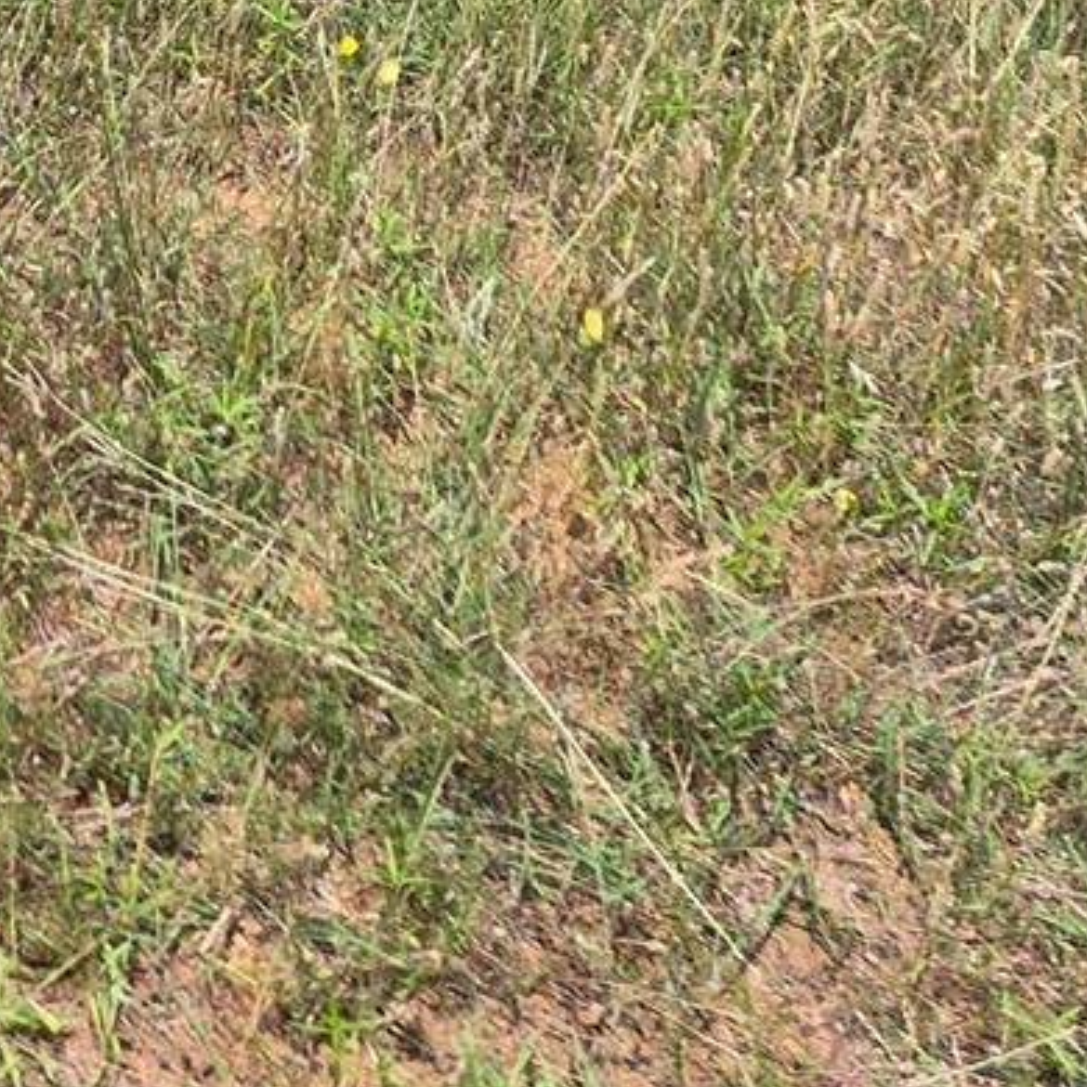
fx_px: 2842
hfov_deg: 20.3
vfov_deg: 17.2
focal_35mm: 80
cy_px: -939
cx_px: -217
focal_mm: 5.4
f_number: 1.8
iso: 80
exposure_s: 1/4688
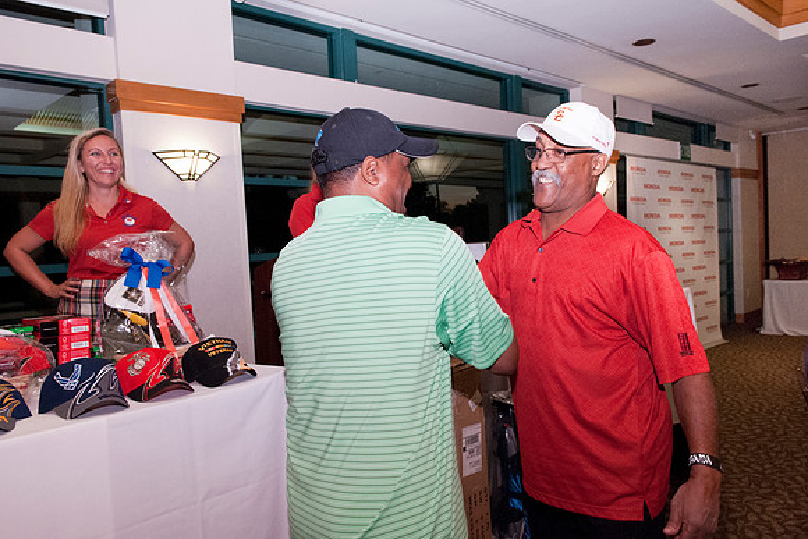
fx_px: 607
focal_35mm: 27
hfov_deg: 67.3
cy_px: 267
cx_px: 421
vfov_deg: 47.9
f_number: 4.5
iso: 1250
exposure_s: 1/100
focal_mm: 17
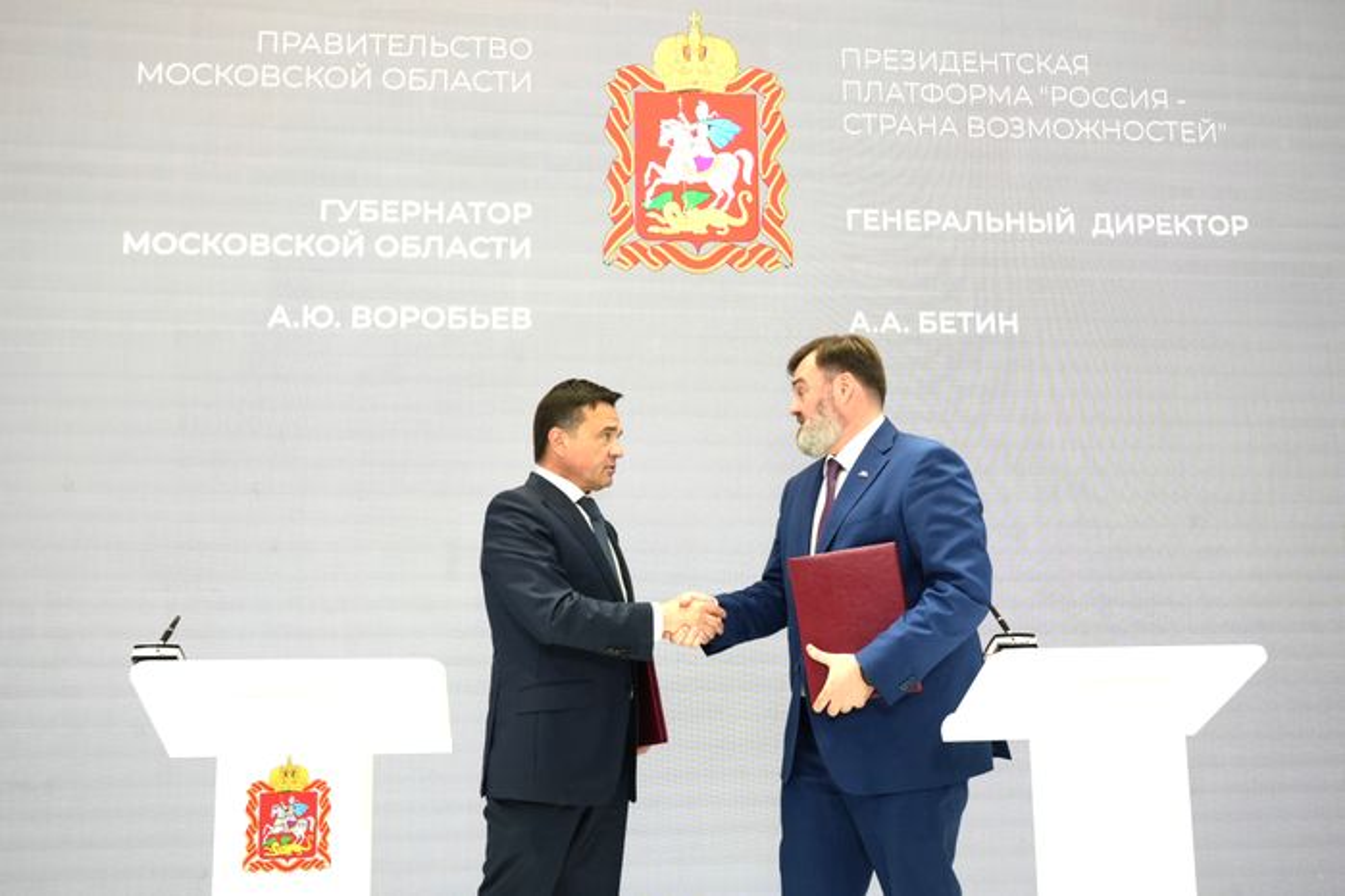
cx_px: 672
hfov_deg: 61.9
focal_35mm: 30
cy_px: 448
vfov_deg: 43.6
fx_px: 1121
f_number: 4.5
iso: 1000
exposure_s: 1/125
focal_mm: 30
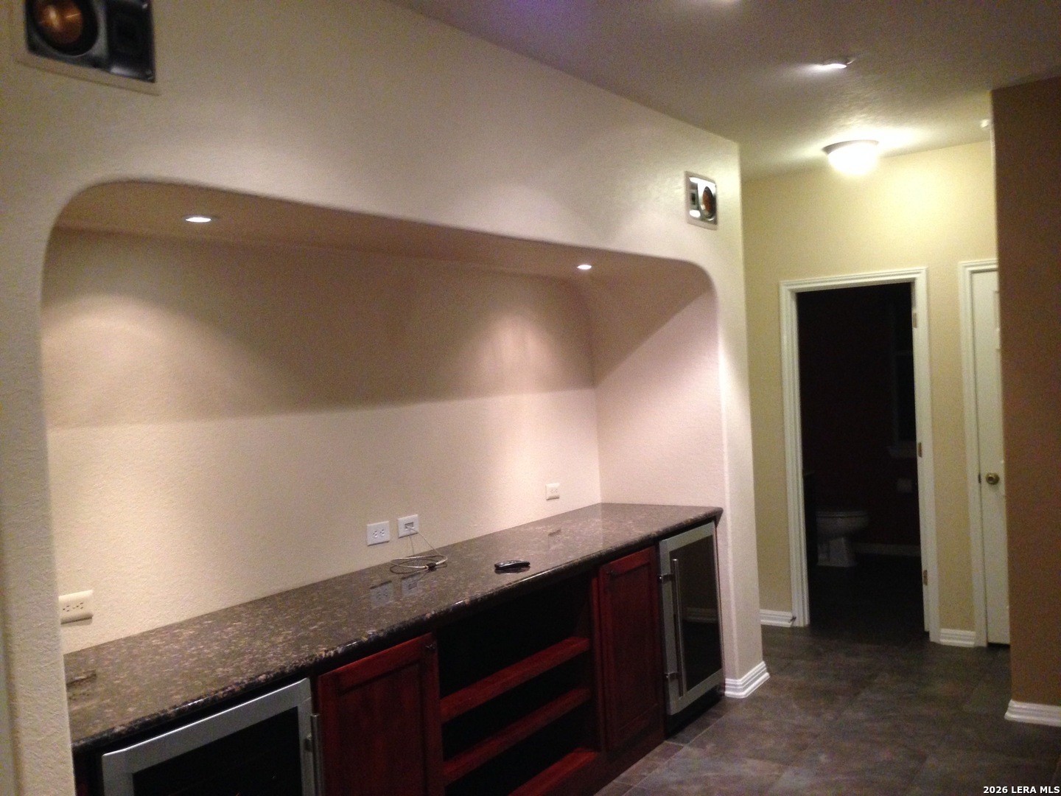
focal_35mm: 33
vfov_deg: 42.9
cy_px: 398
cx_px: 530
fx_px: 1011
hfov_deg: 55.4
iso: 320
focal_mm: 4.12
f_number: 2.4
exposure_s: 1/20
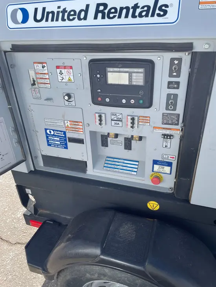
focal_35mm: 26
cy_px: 144
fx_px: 216
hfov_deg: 53.1
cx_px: 108
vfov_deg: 67.3
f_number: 1.6
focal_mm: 4.2
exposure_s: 1/1366
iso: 32
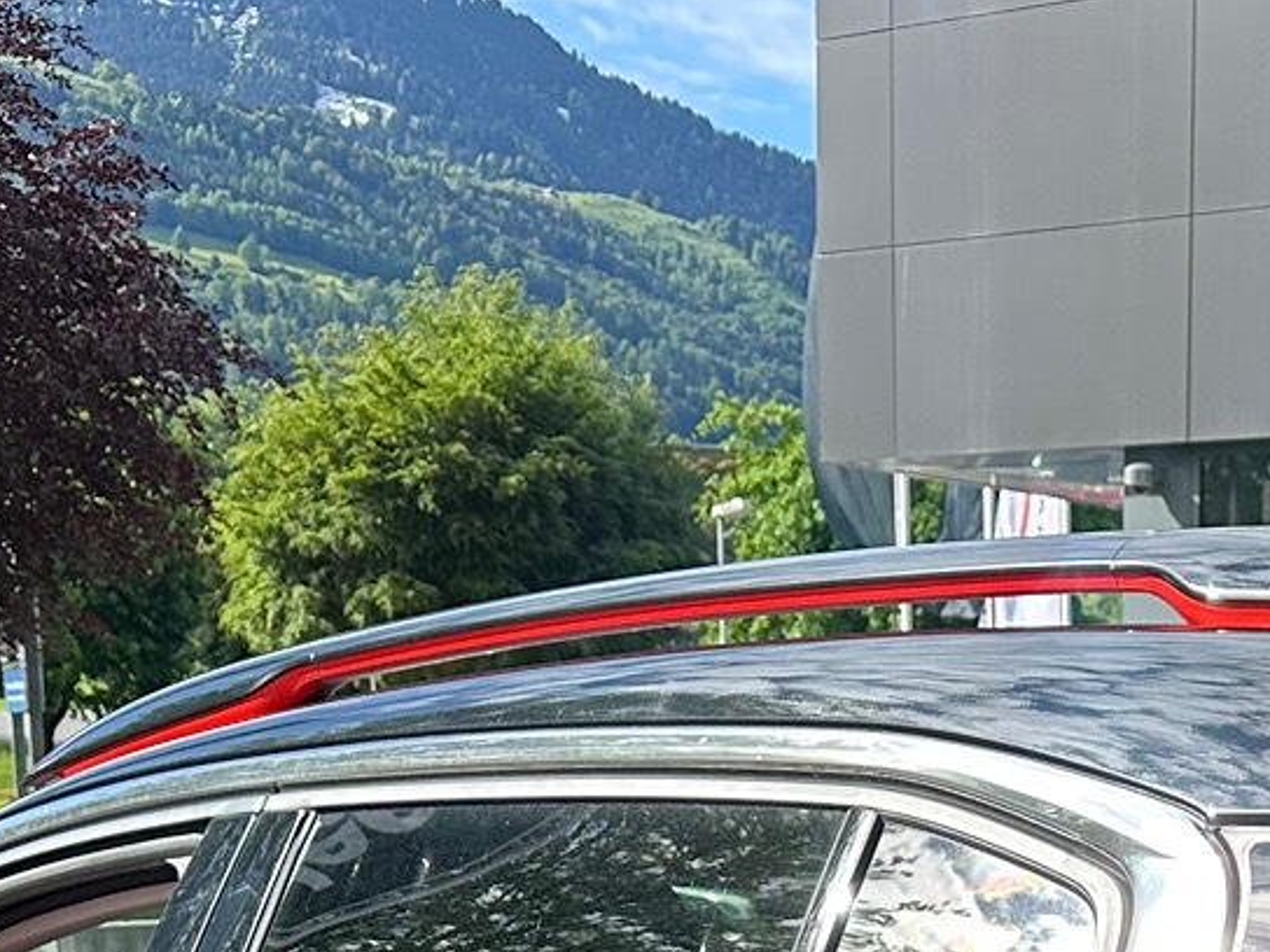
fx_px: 3265
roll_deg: -2.3
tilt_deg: -13.9
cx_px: 1349
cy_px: 1724
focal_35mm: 89
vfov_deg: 14.5
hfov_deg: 21.1
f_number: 1.78
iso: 80
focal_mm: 6.86
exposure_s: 1/1517
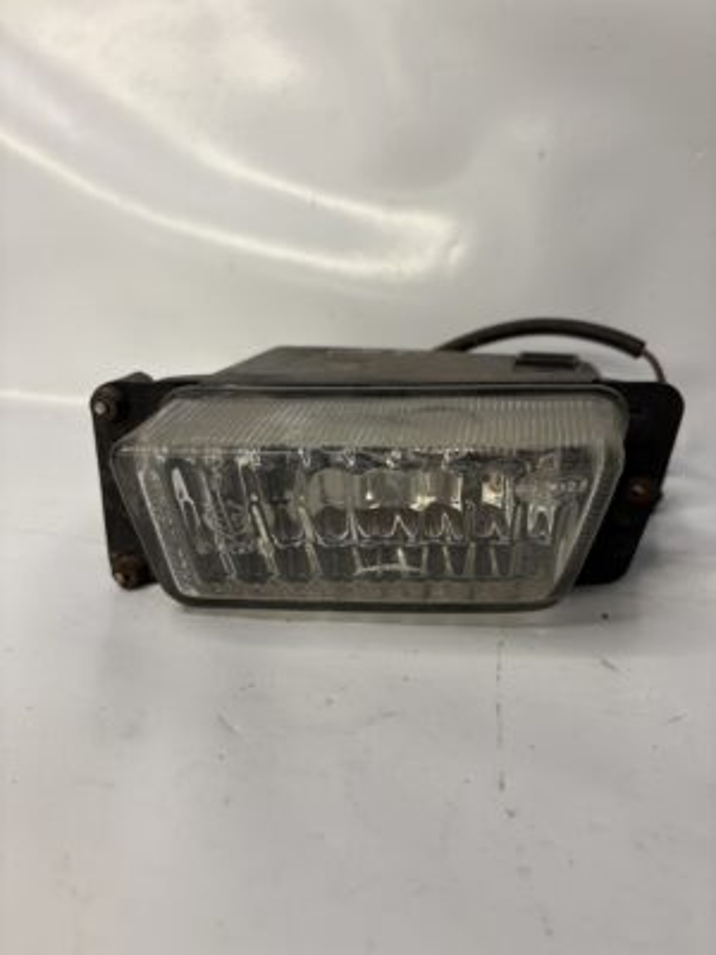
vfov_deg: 67.3
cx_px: 358
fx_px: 717
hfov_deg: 53.1
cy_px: 478
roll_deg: -0.2
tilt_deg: -19.5
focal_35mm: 26
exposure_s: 1/109
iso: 125
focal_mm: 5.96
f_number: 1.6
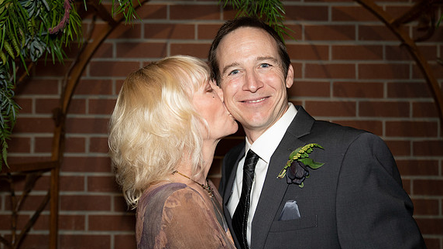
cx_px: 220
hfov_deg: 58.0
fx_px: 399
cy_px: 136
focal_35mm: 34
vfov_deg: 34.6
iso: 2000
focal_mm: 32
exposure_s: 1/125
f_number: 2.8
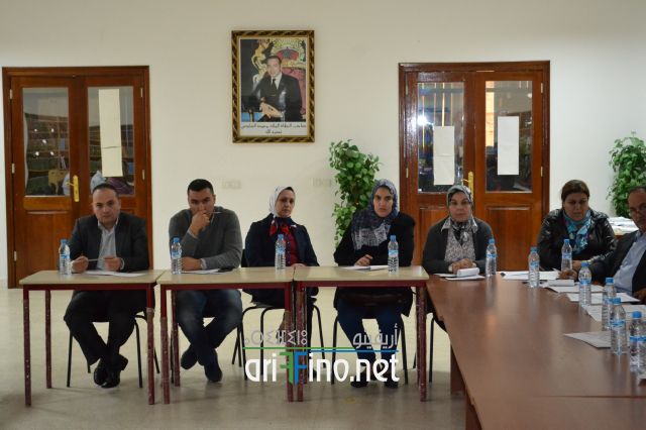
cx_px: 323
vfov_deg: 20.1
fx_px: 1211
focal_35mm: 68
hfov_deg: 29.9
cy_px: 215
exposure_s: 1/60
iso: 3200
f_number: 5.3
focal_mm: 45
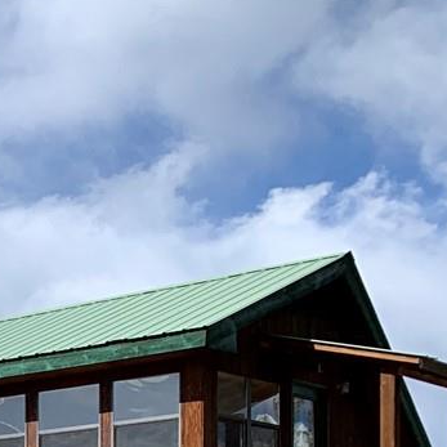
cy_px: 620
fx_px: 1549
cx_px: -573
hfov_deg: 13.1
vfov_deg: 15.4
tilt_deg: +0.4
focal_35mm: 106
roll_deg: -1.2
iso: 25
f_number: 1.8
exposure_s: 1/2611
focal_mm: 4.25
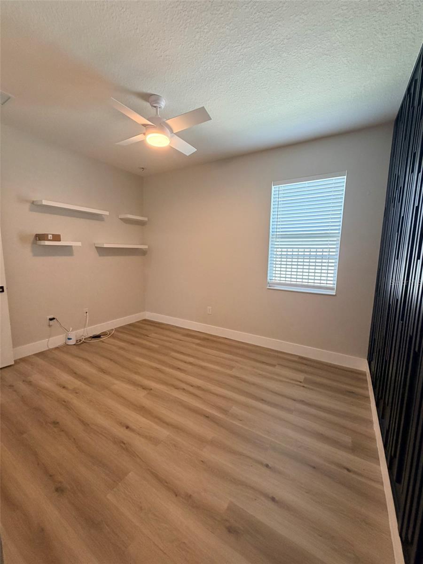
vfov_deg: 102.1
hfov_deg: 85.7
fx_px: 228
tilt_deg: -7.7
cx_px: 212
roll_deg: -1.4
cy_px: 282
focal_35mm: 14
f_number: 2.2
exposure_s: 1/60
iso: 200
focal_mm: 2.22
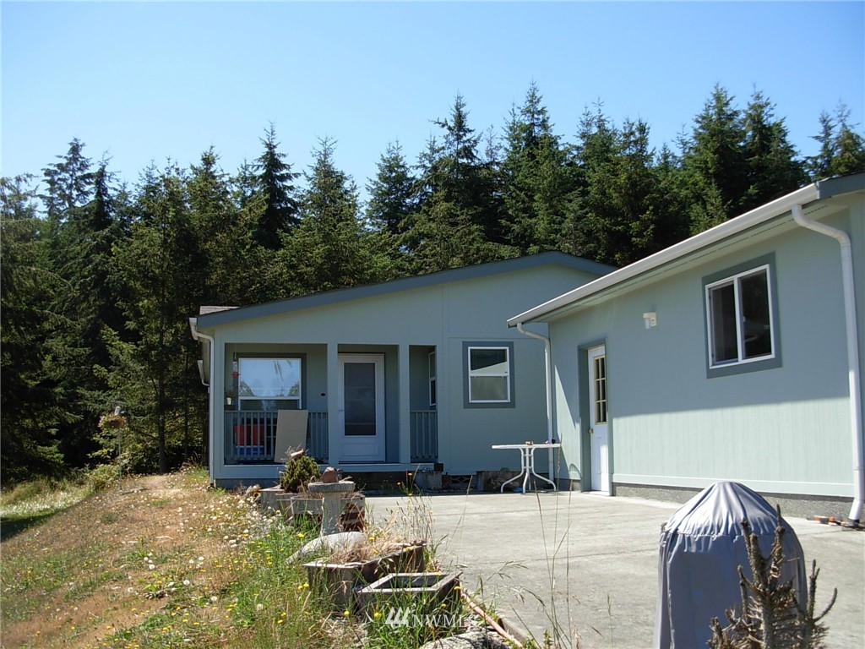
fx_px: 950
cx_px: 432
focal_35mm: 38
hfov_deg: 49.0
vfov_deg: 37.7
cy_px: 324
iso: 79
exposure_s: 1/724
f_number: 2.9
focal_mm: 6.3
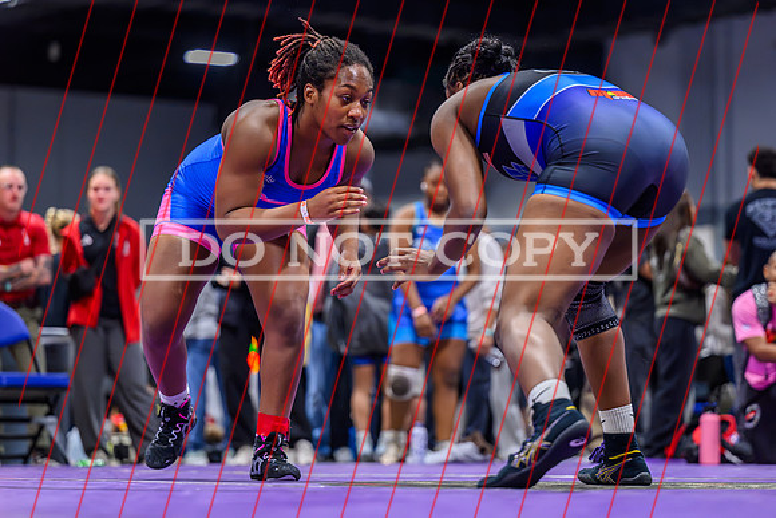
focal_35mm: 127
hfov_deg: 16.2
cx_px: 396
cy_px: 220
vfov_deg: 10.8
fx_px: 2730
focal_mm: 105
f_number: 2.8
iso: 4000
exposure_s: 1/800
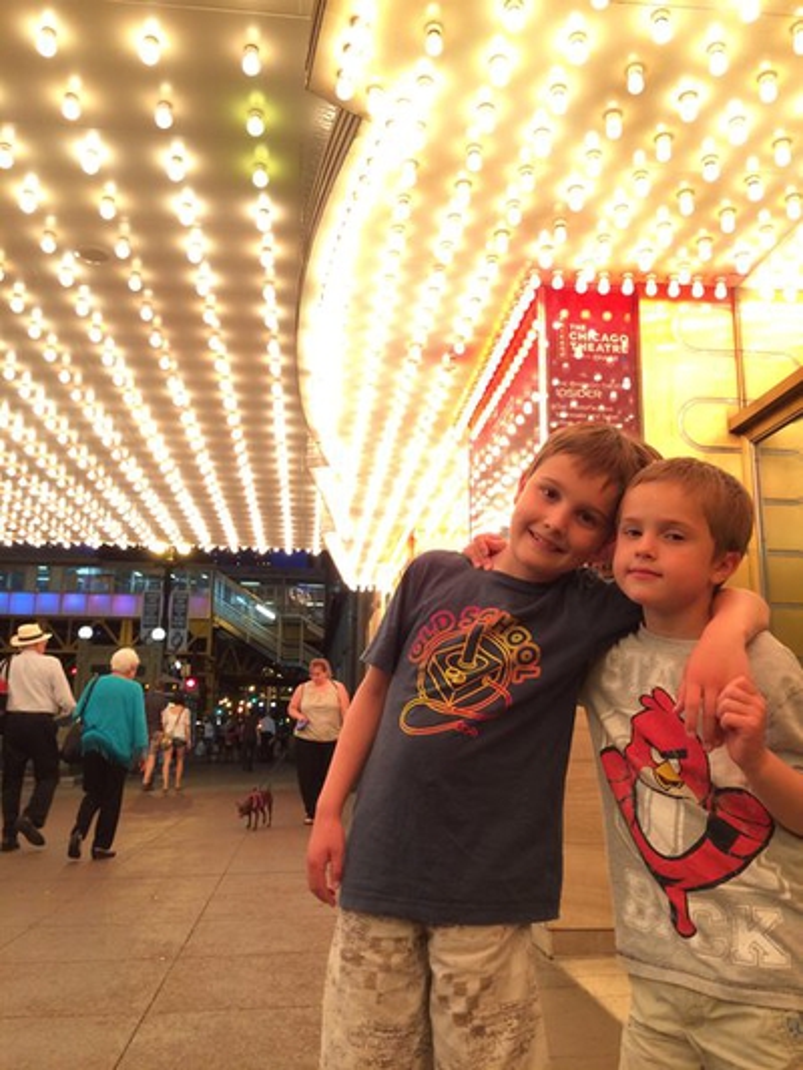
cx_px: 402
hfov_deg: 46.8
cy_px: 535
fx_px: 928
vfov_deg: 60.0
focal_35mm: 30
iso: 160
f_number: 2.2
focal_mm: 4.12
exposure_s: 1/30
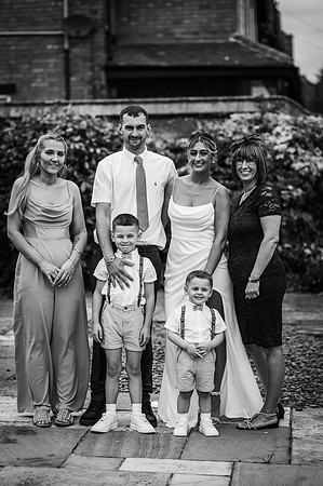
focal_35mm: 85
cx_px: 162
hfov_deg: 16.0
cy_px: 243
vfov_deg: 23.9
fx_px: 1147
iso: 100
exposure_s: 1/1250
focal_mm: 85
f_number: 2.2
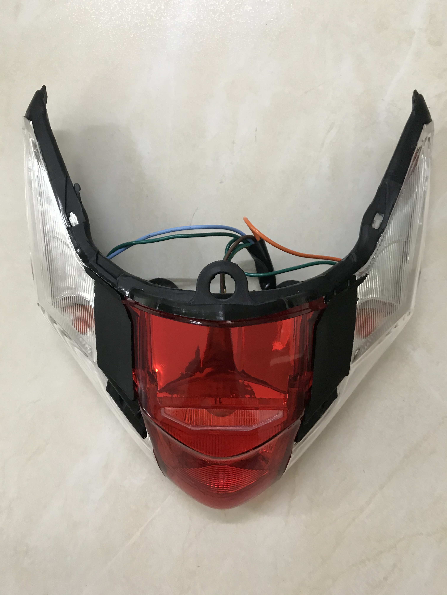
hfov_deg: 49.7
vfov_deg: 63.4
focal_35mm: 28
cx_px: 224
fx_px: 482
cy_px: 298
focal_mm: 3.99
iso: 64
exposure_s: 1/17
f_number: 1.8
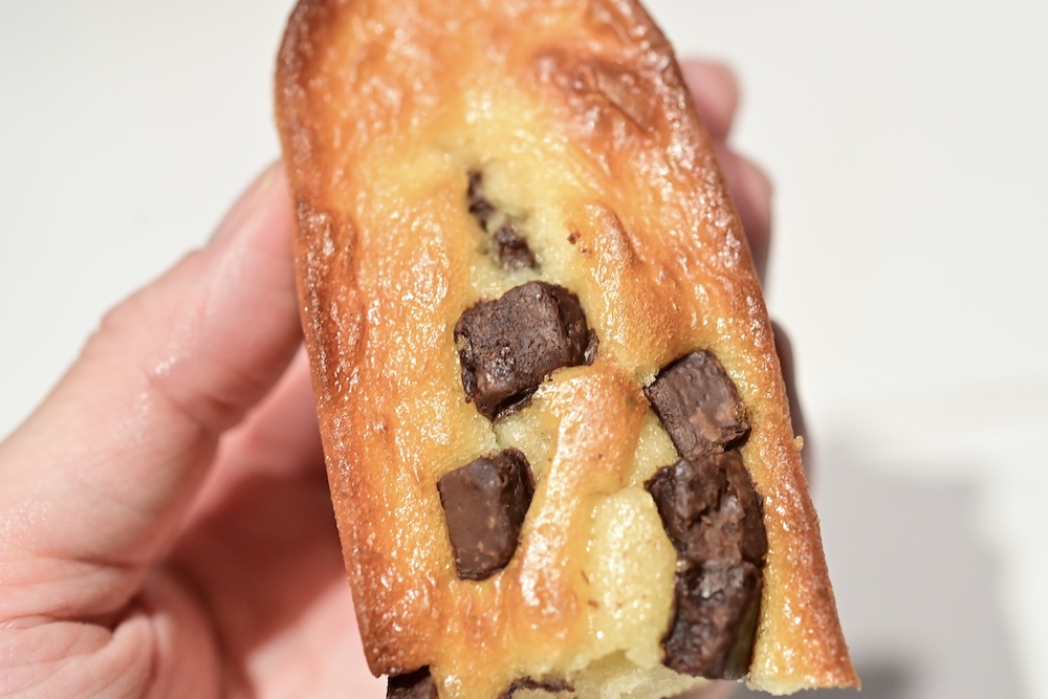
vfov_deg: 22.6
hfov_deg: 33.4
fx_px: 1747
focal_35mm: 60
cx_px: 524
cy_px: 350
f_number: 4
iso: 3200
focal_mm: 60
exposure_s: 1/125
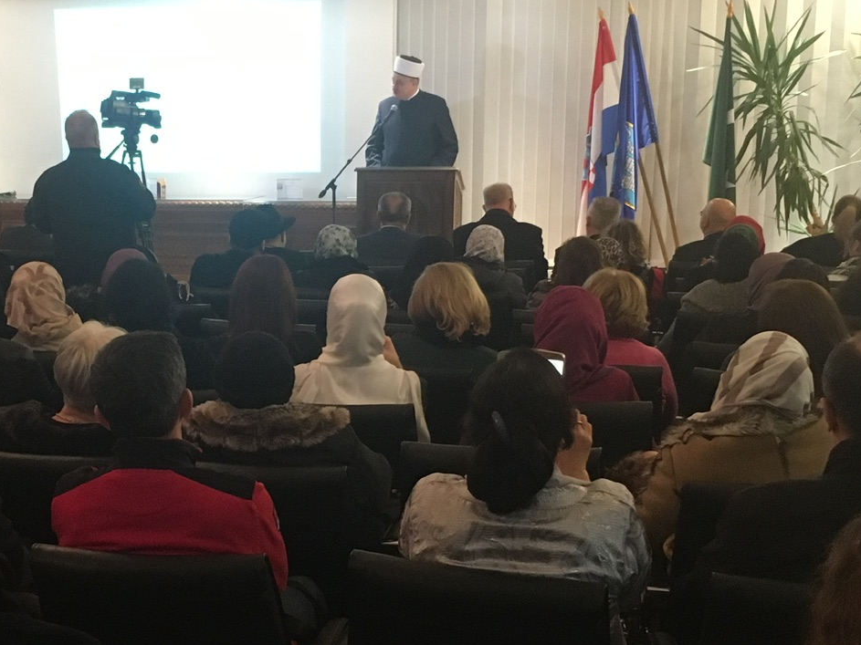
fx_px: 1567
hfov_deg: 30.3
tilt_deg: -10.5
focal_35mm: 63
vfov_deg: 23.2
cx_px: 245
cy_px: 430
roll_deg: -0.4
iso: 200
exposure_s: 1/20
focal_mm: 4.15
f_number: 2.2
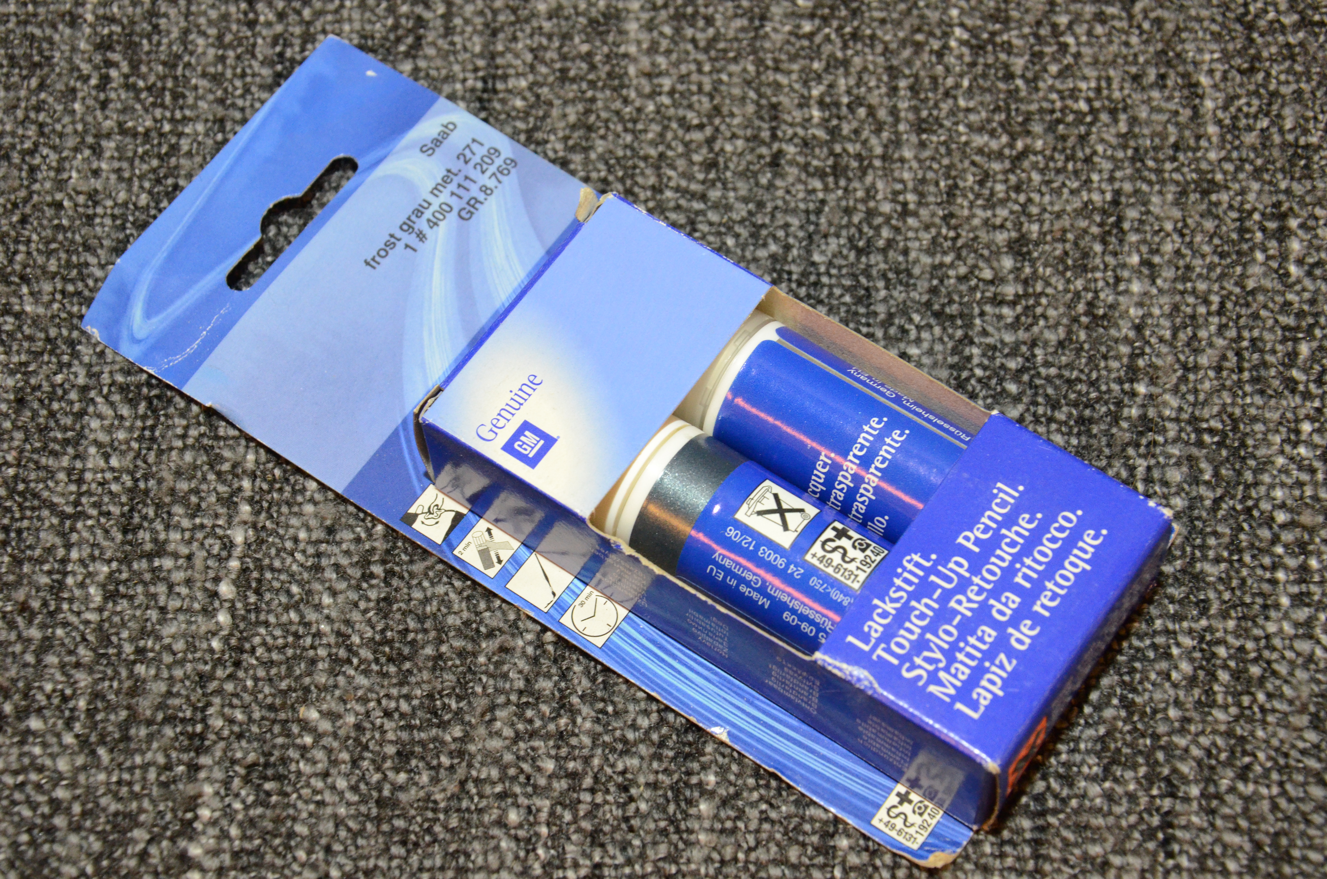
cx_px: 664
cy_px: 440
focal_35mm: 75
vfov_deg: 18.1
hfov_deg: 27.0
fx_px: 2759
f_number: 11
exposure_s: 1/60
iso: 2500
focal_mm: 50
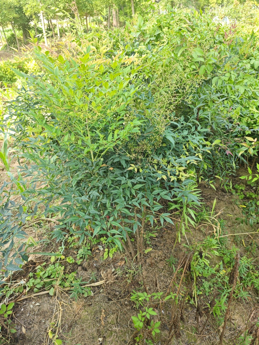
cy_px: 172
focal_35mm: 24
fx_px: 239
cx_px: 130
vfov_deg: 71.6
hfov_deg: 56.8
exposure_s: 1/237
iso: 50
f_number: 1.6
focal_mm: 5.84
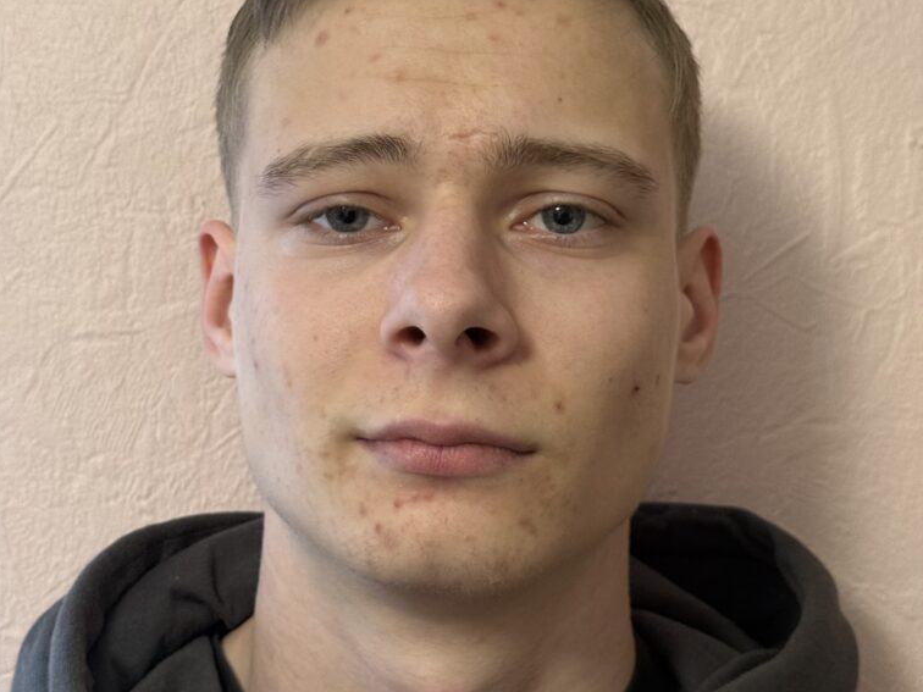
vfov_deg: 22.6
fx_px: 1733
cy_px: 301
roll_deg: -3.7
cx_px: 464
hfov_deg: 29.8
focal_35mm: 65
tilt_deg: +1.5
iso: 400
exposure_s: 1/40
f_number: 1.78
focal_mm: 6.76
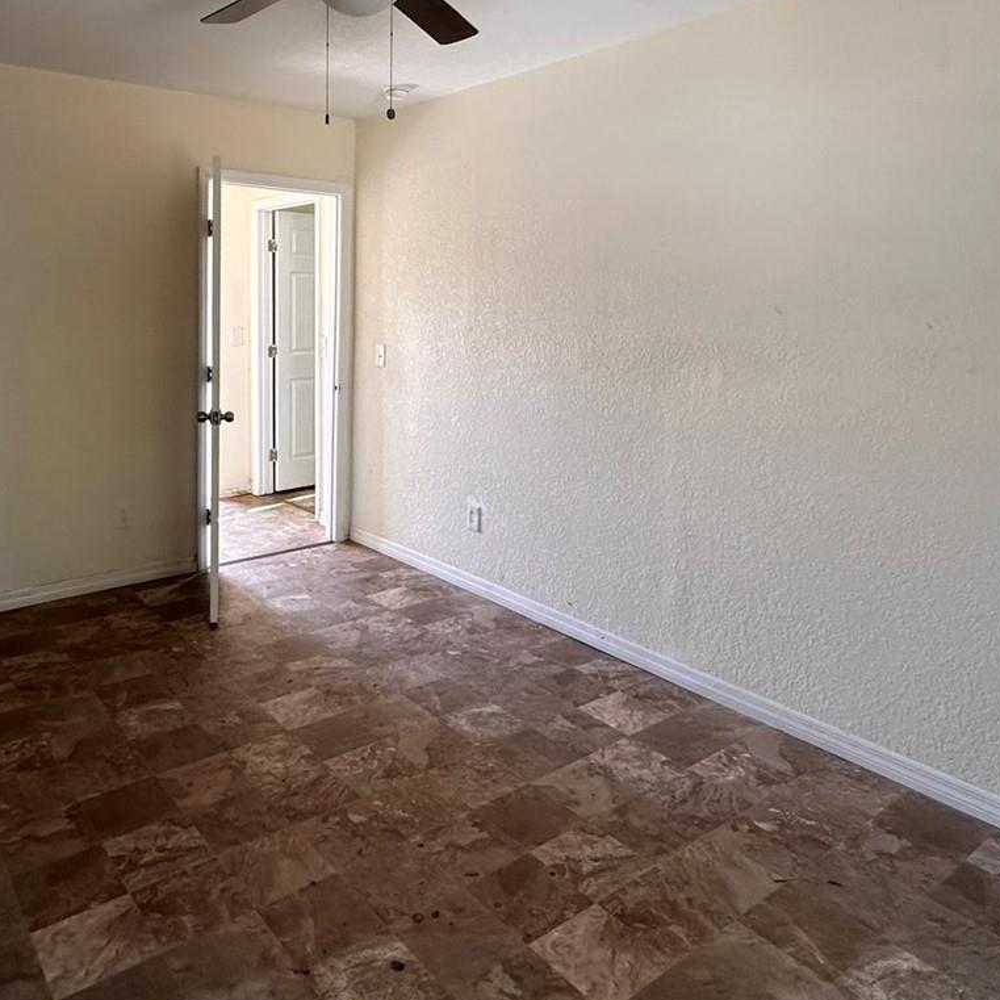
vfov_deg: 59.9
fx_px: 850
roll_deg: -0.4
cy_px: 357
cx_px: 398
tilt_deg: -3.3
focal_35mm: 26
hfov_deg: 60.4
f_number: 2.2
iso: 200
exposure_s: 1/99
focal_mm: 2.22
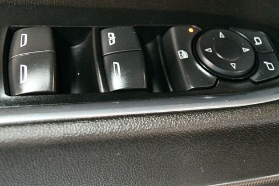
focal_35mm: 51
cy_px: 78
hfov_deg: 38.9
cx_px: 142
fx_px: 395
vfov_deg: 26.4
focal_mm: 26
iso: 12800
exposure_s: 1/40
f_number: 4.2
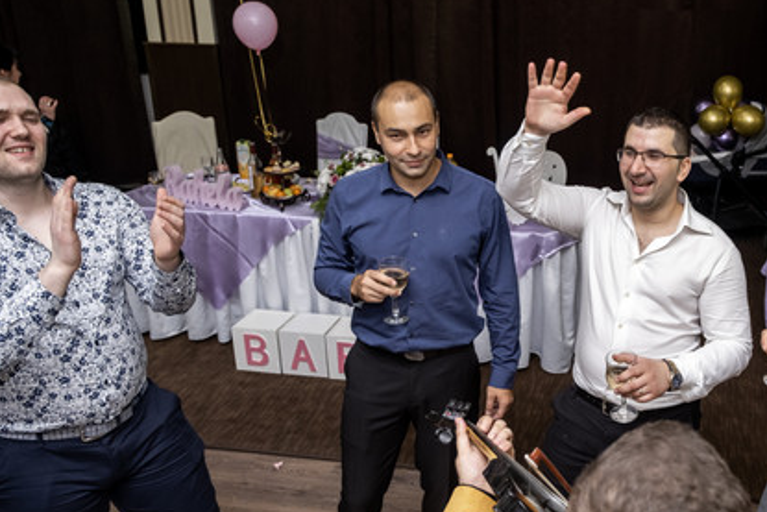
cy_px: 265
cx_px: 558
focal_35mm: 37
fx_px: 789
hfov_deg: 50.1
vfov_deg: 36.0
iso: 1250
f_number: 2.8
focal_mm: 16
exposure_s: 1/160
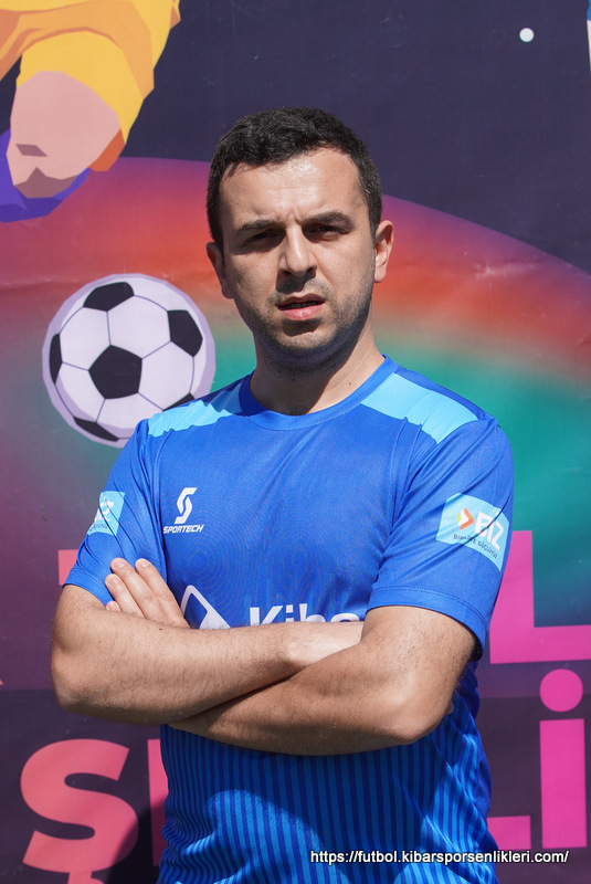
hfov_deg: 13.1
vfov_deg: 19.4
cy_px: 442
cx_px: 296
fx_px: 2580
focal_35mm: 105
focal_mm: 70
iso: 100
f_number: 4.5
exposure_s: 1/800
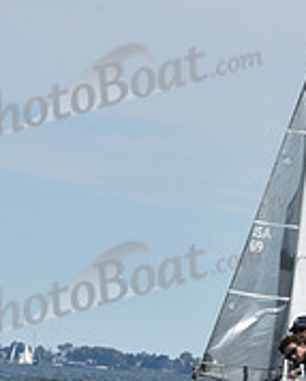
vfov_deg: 3.9
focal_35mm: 489
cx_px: 374
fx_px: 5522
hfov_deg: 3.2
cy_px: 367
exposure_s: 1/1000
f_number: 10
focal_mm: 160
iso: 320
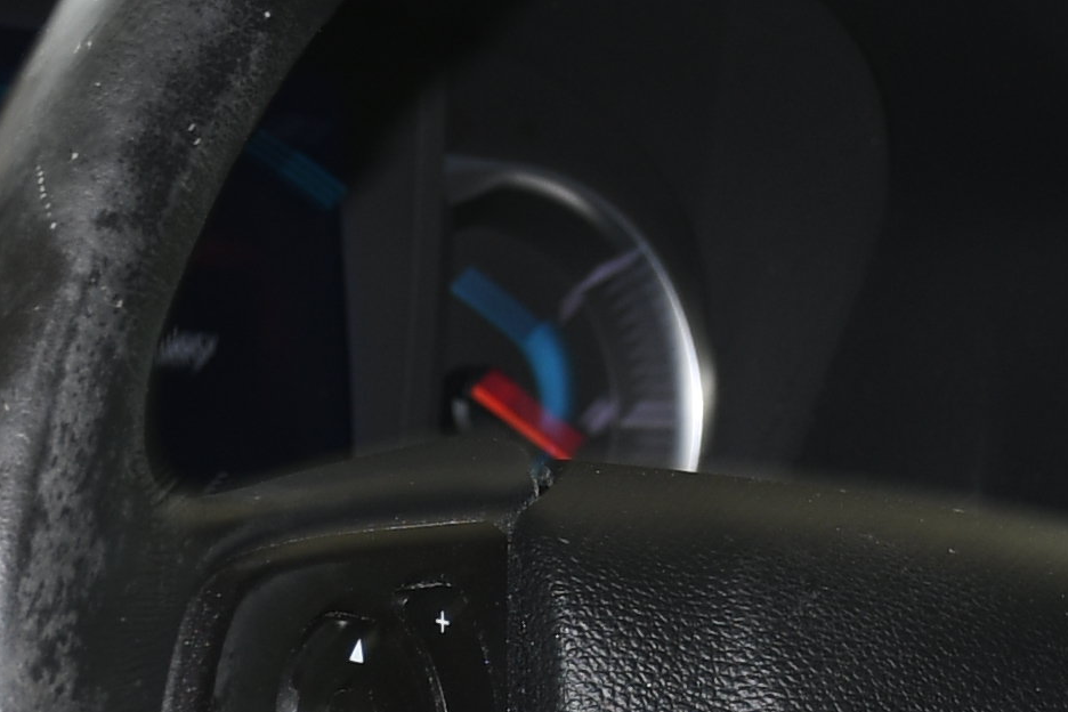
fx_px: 7060
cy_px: 948
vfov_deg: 5.7
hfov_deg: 8.7
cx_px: 581
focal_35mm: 238
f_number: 4
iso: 100
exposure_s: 1/60
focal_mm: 27
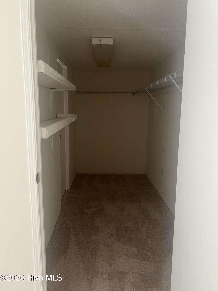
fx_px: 218
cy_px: 146
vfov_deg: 67.3
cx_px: 109
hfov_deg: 53.1
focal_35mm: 26
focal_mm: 5.7
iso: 125
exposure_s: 1/60
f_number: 1.5
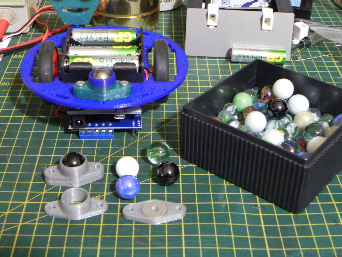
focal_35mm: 58
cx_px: 171
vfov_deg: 25.2
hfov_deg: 33.2
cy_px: 128
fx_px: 573
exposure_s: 1/3.7
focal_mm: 10.3
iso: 400
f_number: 3.5
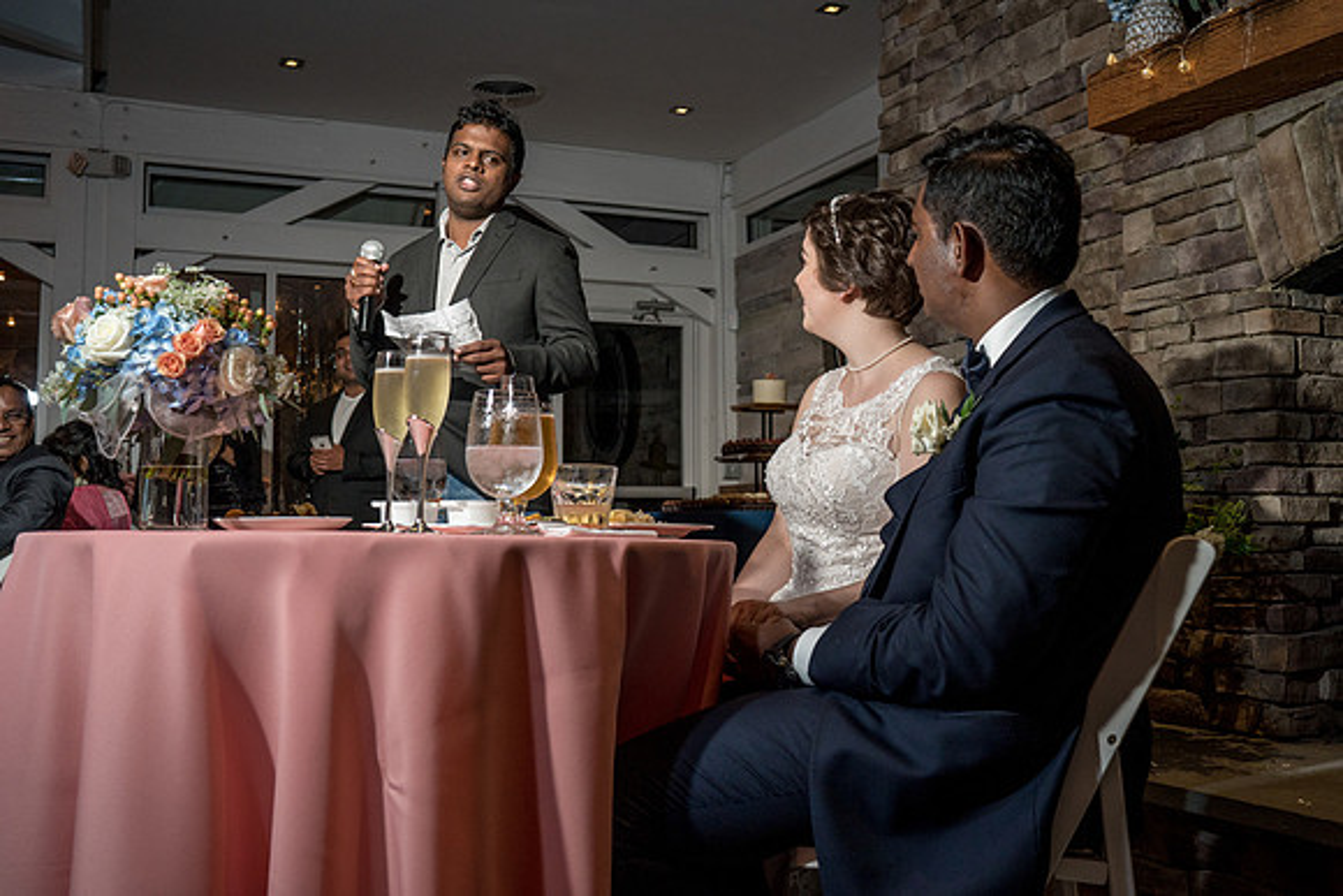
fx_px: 1428
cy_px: 406
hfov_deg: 50.3
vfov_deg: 34.8
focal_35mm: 38
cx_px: 734
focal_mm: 35
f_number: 5.6
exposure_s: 1/200
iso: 800
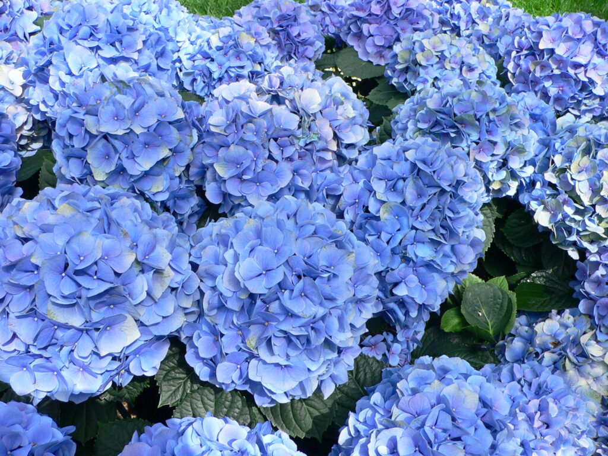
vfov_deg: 40.7
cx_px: 304
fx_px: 615
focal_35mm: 35
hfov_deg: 52.6
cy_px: 228
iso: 100
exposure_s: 1/200
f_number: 4
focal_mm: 4.6
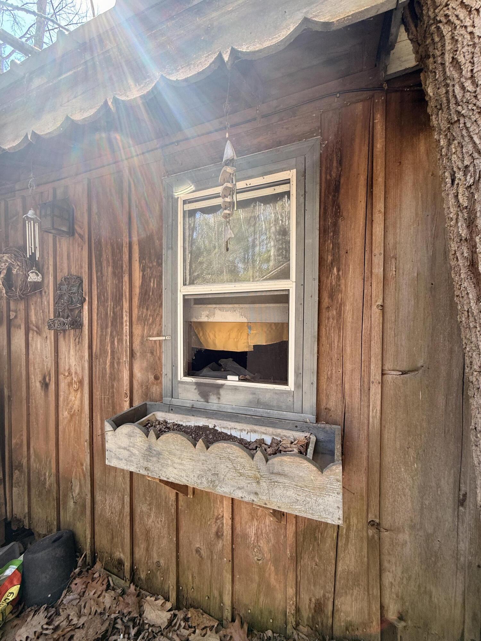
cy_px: 320
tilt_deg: -0.8
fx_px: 259
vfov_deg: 102.1
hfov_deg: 85.7
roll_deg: +1.5
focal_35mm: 14
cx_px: 240
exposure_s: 1/118
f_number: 2.2
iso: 50
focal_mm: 2.22
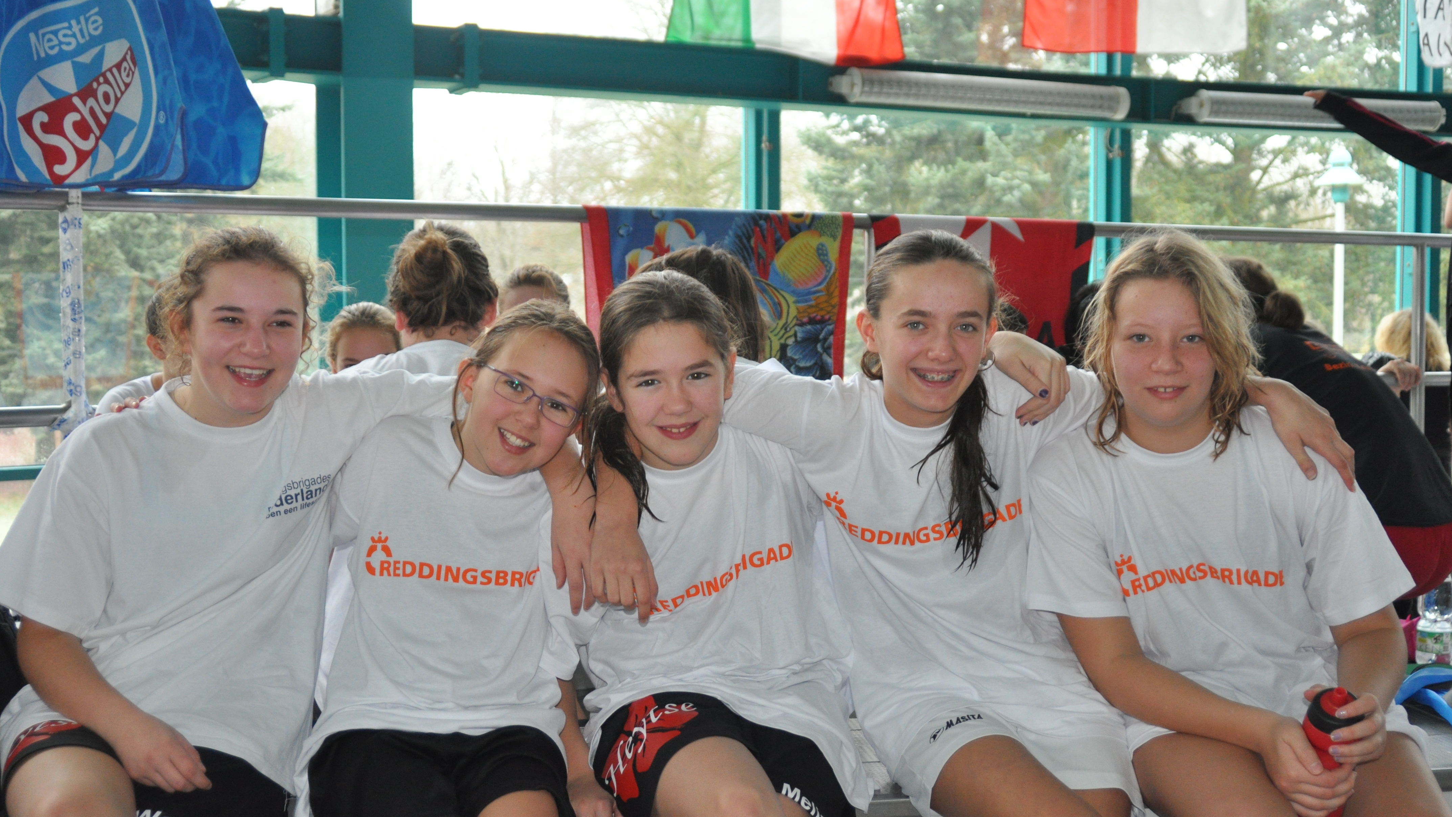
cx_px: 726
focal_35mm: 44
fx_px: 1694
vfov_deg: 27.1
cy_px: 463
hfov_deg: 46.4
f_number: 3.5
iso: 800
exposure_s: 1/100
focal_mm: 28
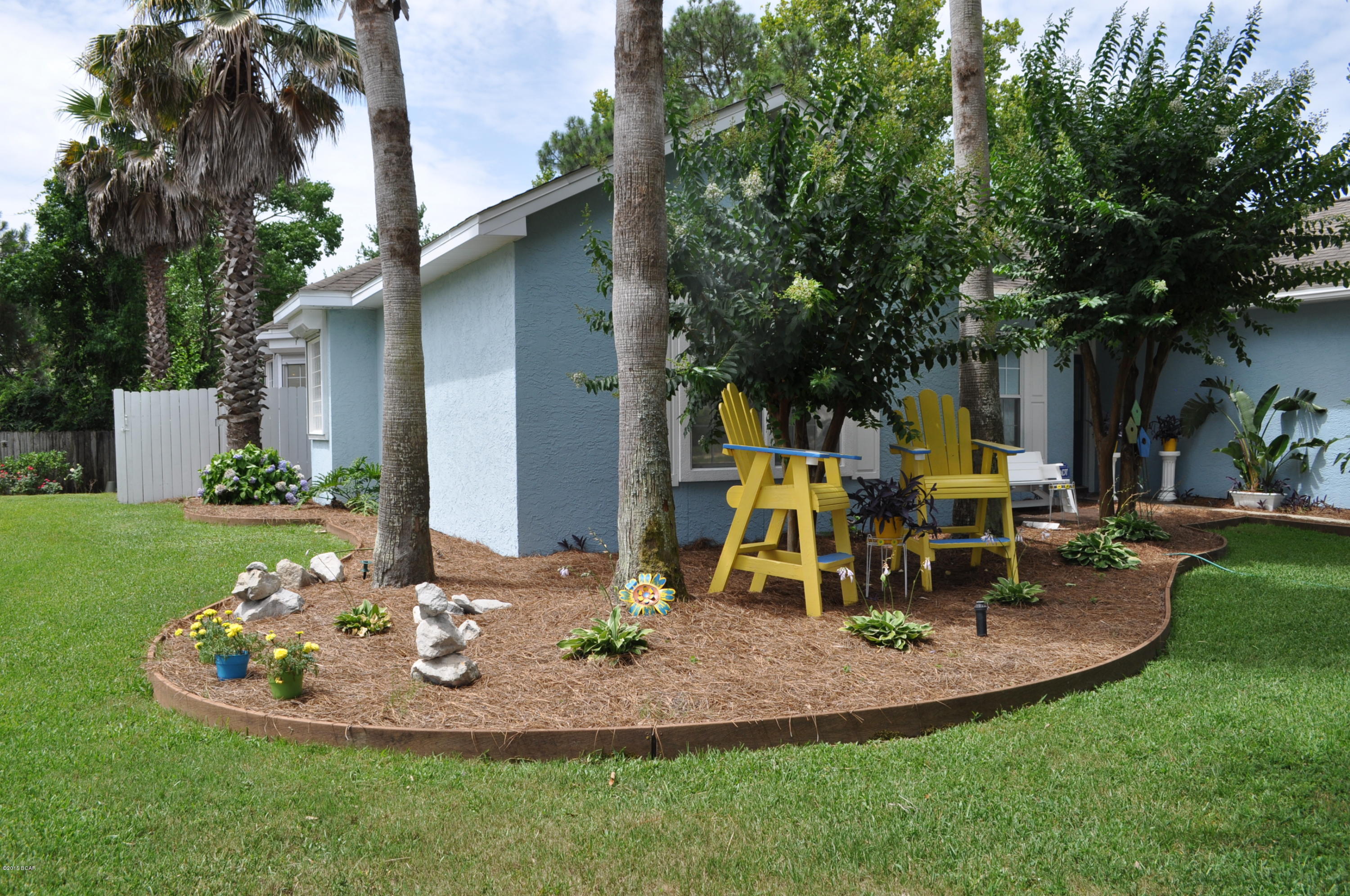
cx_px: 675
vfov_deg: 47.8
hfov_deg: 67.4
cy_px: 448
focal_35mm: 27
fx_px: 1011
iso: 200
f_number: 9
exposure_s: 1/320
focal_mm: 18
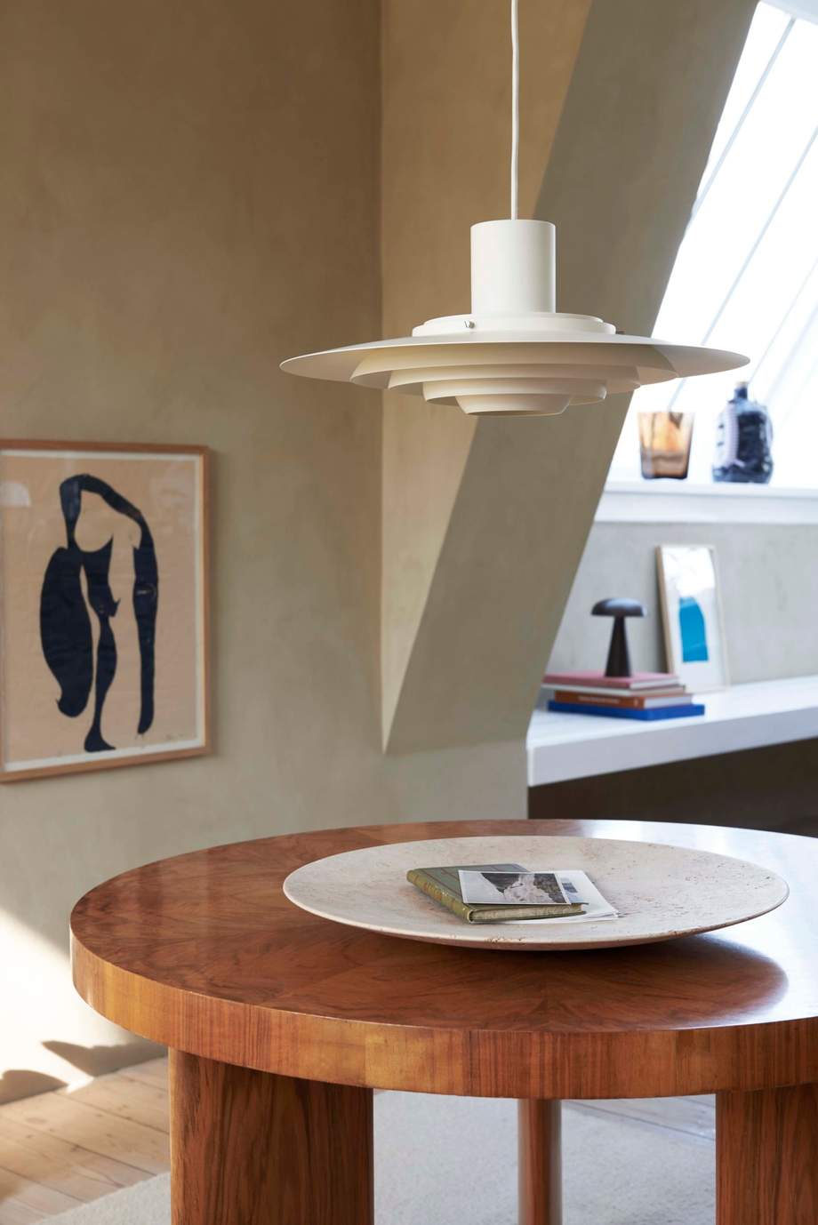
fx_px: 1770
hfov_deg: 26.0
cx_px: 409
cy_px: 612
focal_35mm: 52
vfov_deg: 38.2
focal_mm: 52
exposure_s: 1/20
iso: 200
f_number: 6.3
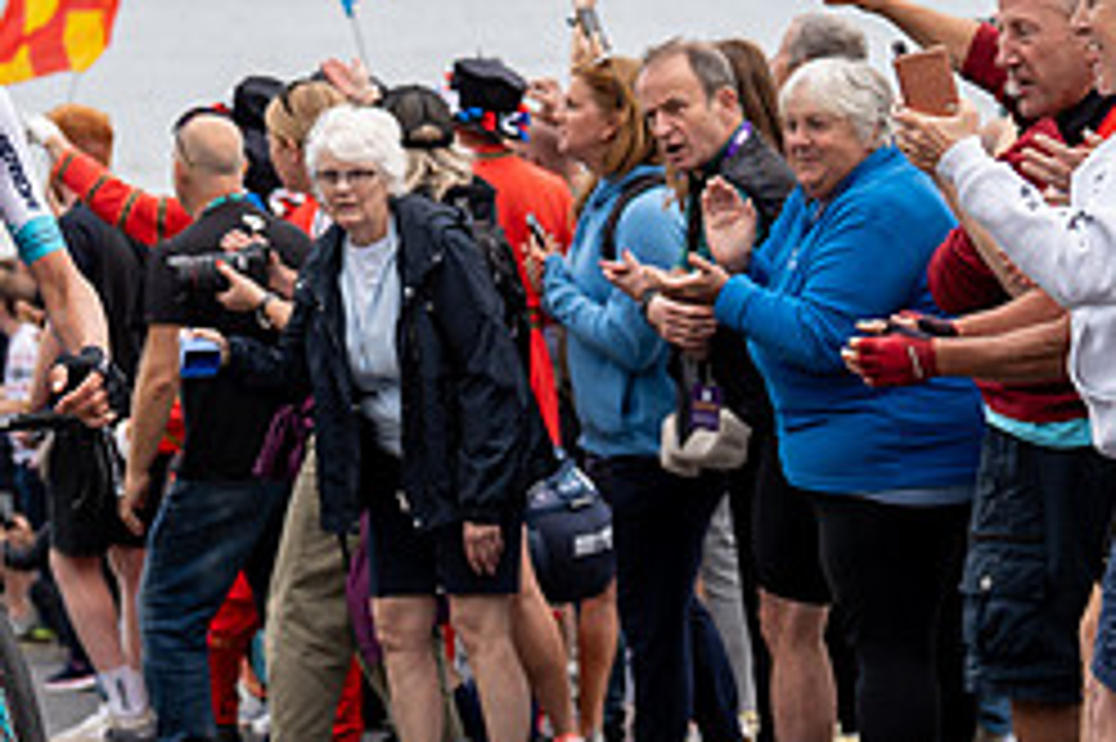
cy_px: 133
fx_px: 5142
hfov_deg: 12.2
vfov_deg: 8.2
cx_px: -63
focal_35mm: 166
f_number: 3.5
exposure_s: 1/1000
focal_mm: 70
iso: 320
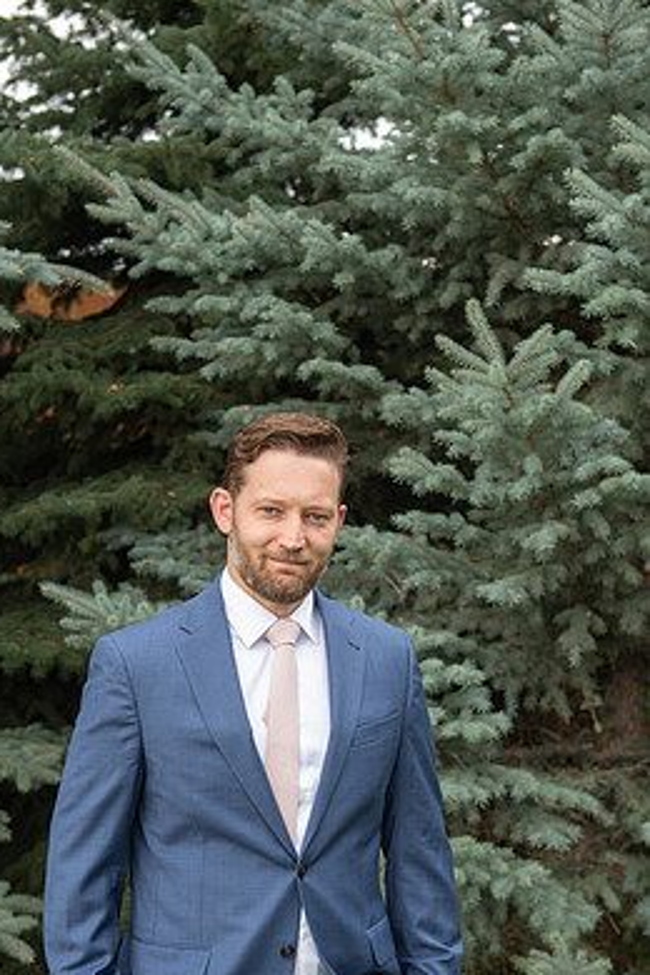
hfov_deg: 22.6
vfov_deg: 33.4
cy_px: 518
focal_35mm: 60
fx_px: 1625
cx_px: 280
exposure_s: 1/200
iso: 400
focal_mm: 52
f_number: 4.5
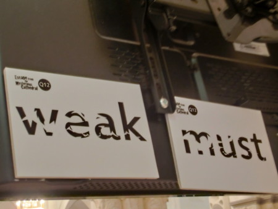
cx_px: 139
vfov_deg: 21.3
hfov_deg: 28.1
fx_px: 554
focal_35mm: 69
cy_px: 104
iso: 800
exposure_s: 1/25
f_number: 4.8
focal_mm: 12.29
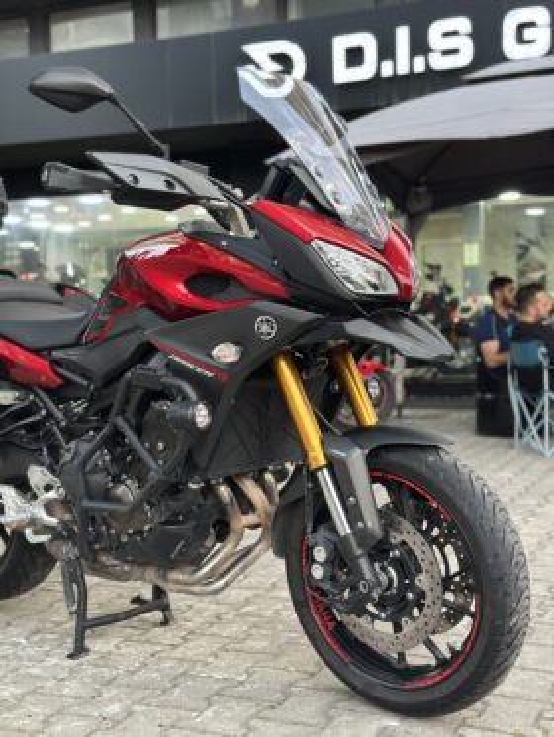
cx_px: 277
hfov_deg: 30.3
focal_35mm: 48
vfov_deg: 39.6
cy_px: 368
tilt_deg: -0.8
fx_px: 1024
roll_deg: +1.3
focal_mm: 6.86
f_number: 1.78
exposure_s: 1/60
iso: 160
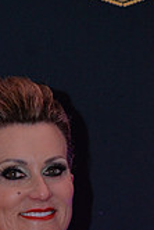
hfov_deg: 2.5
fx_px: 3458
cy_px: 353
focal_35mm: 540
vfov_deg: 3.8
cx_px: -45
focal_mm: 155
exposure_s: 1/250
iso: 2000
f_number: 5
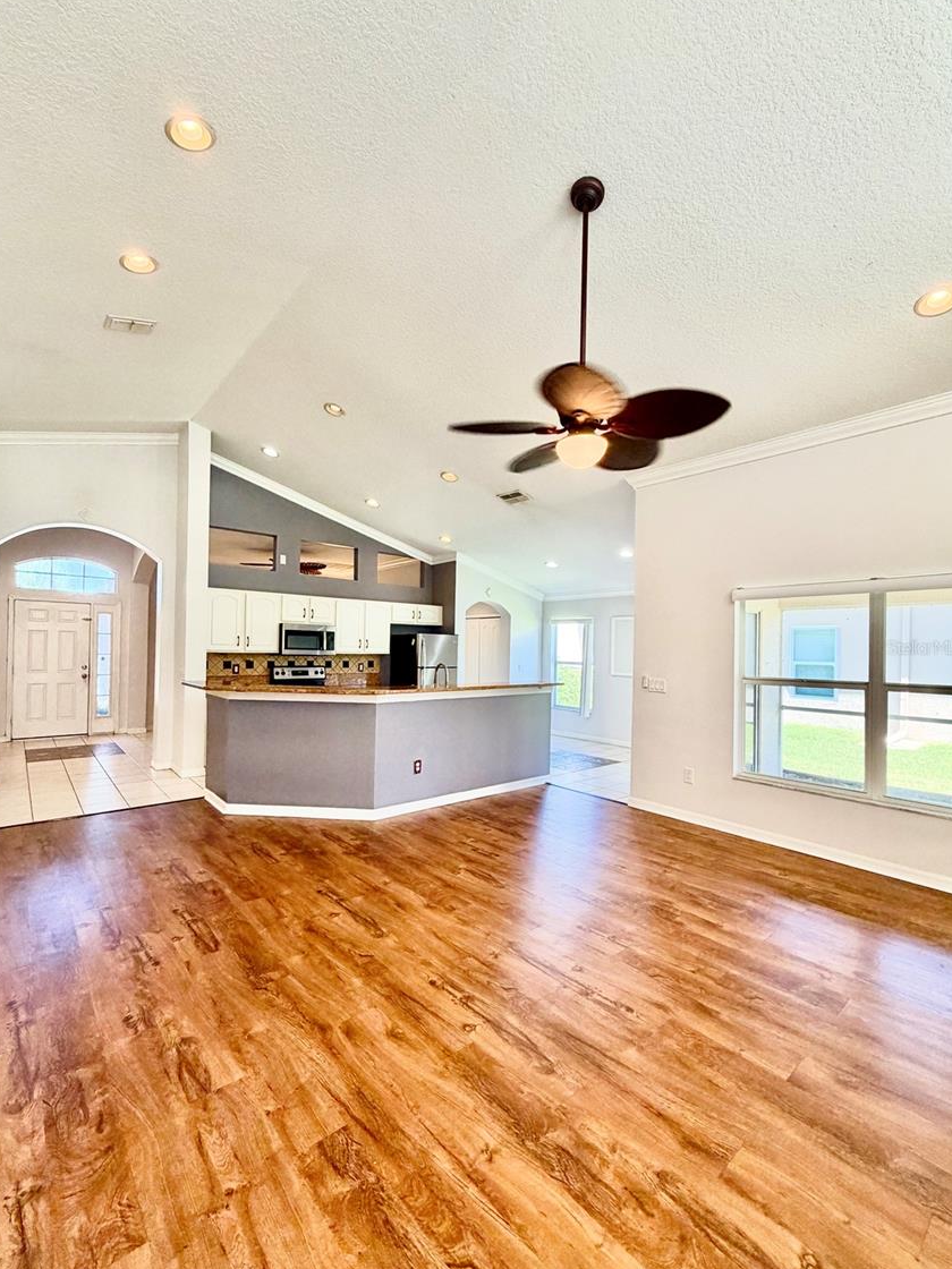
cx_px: 458
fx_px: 550
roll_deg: -1.4
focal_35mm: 15
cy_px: 647
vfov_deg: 98.2
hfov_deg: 81.7
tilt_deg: -0.1
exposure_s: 1/120
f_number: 2.2
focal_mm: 2.22
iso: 200
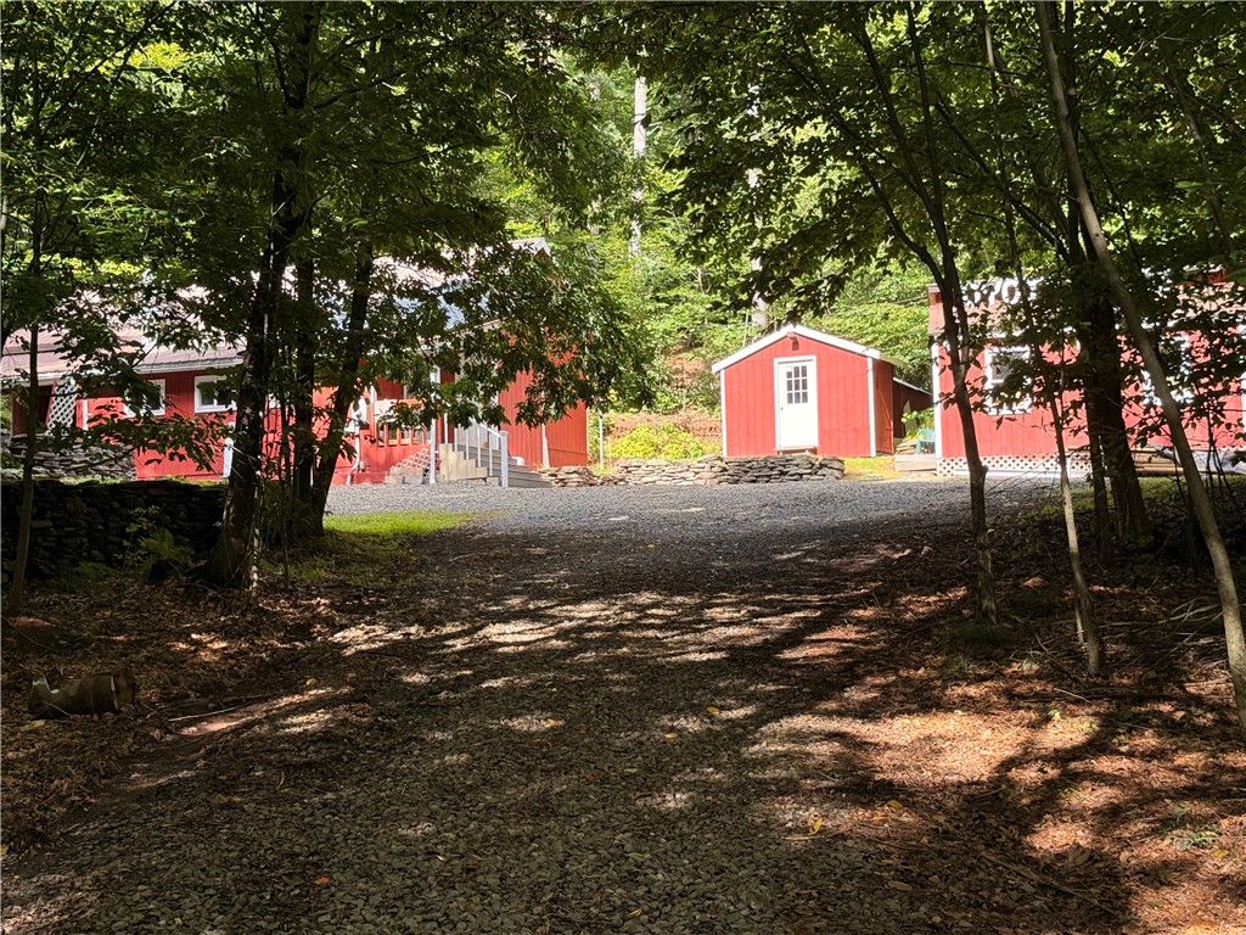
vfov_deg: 30.3
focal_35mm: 48
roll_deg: +0.7
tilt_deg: +4.6
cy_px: 468
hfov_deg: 39.7
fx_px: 1728
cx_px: 623
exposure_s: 1/439
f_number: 1.78
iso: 100
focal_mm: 6.76
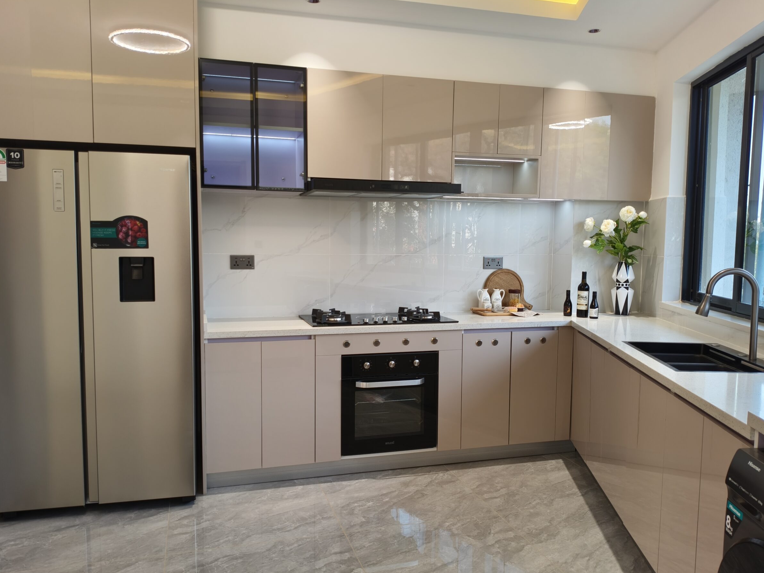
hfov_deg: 63.4
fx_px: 618
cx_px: 385
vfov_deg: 49.7
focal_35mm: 28
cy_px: 295
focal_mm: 4.94
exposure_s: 1/50
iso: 125
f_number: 1.5
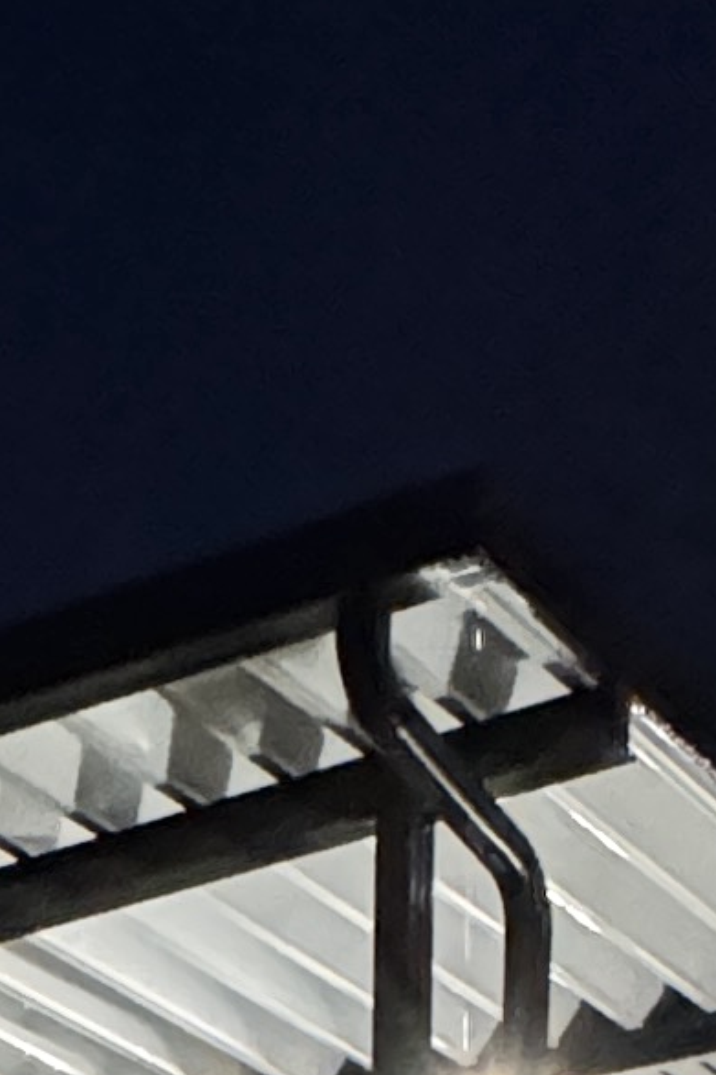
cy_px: 2355
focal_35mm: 100
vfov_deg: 15.1
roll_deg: -0.4
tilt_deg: -0.5
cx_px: 538
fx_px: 2985
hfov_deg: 13.6
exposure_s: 1/60
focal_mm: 2.22
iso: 1250
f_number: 2.2
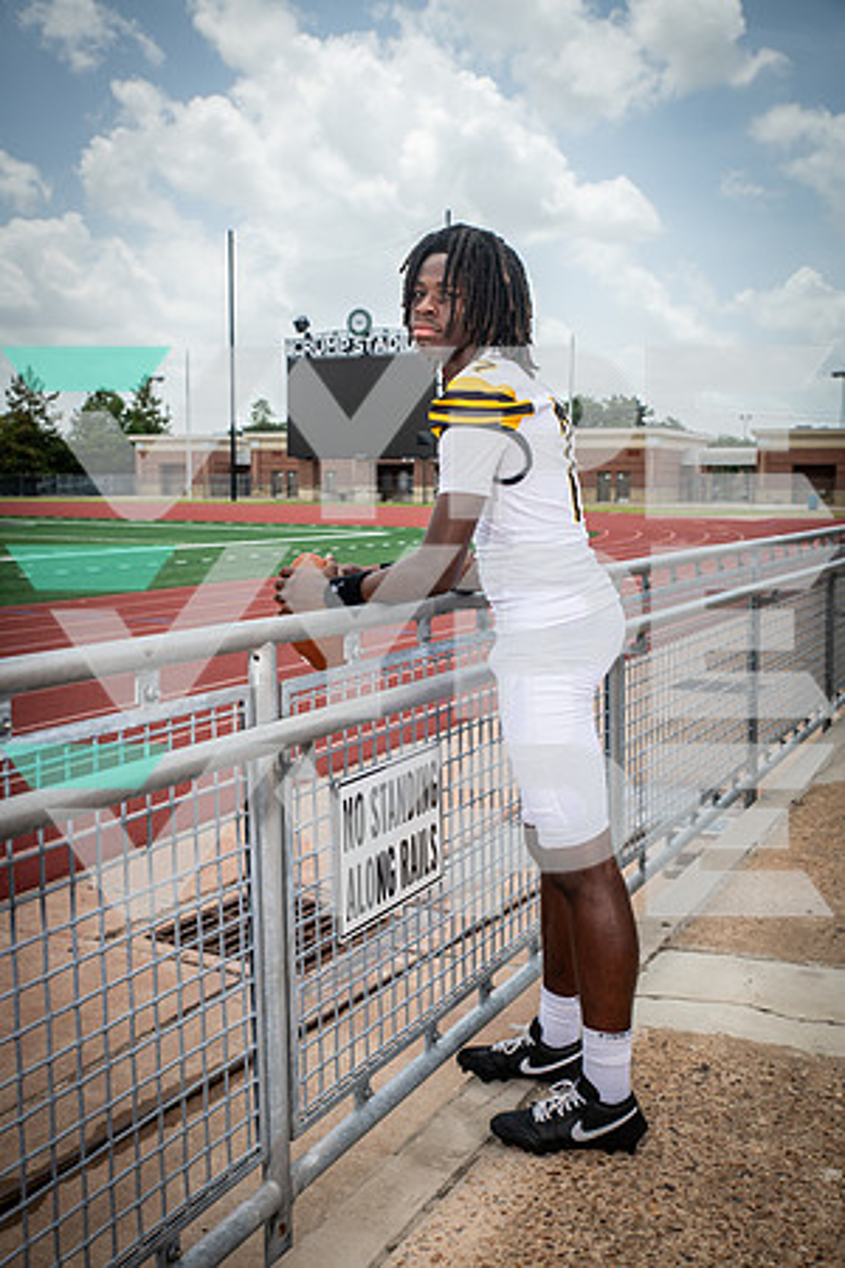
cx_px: 422
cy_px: 634
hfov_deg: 35.1
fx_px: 1338
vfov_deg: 50.7
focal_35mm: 38
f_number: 7.1
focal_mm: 38
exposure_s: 1/400
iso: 160
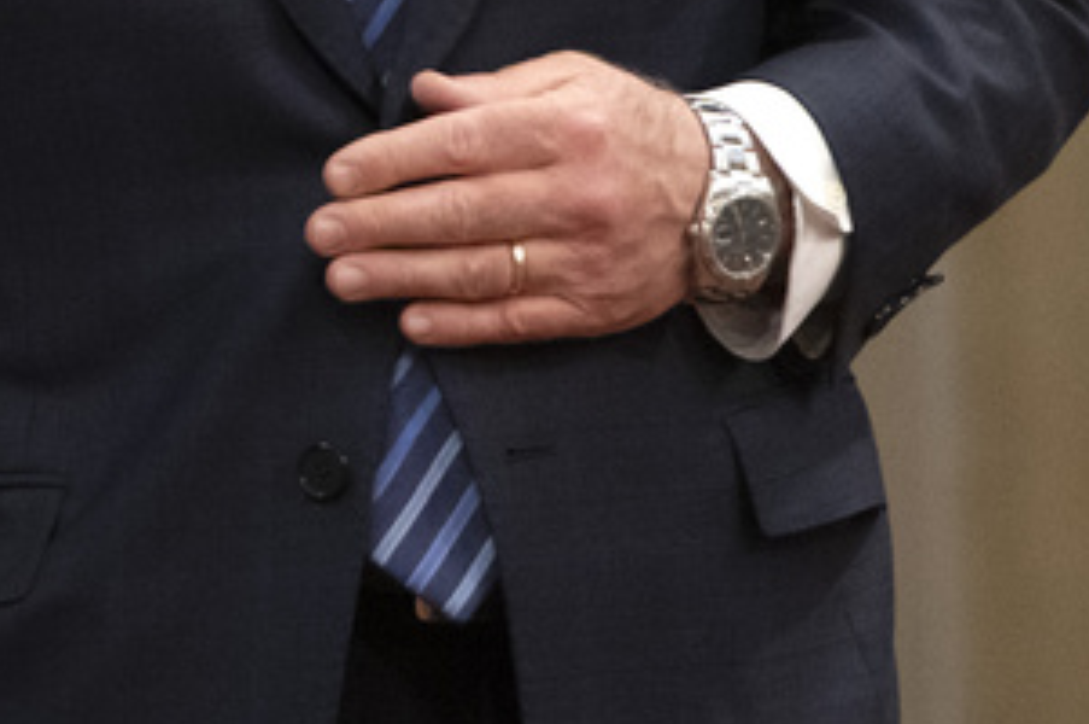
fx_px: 30882
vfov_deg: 1.3
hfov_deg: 2.0
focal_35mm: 1022
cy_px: -440
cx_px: -340
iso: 5000
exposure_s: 1/640
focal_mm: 200
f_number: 2.8
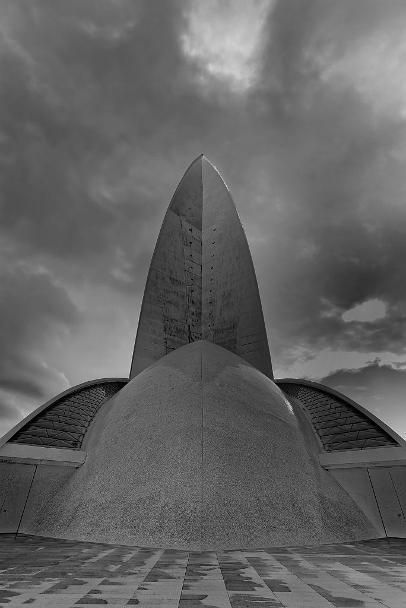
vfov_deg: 96.7
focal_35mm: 16
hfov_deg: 73.8
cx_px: 203
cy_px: 304
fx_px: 270
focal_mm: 16
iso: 100
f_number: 8
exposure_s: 1/200
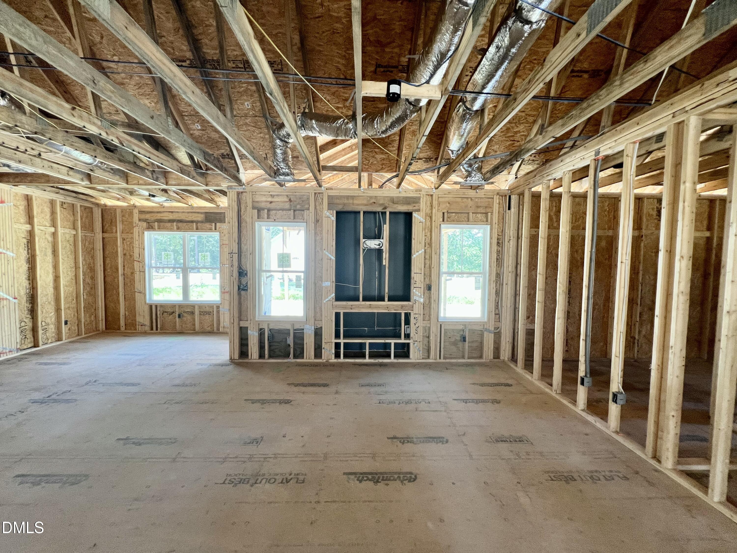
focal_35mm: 13
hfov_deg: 106.2
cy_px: 276
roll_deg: -0.2
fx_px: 277
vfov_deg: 89.9
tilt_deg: -2.4
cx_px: 368
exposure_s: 1/99
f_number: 1.8
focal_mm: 1.57
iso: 160
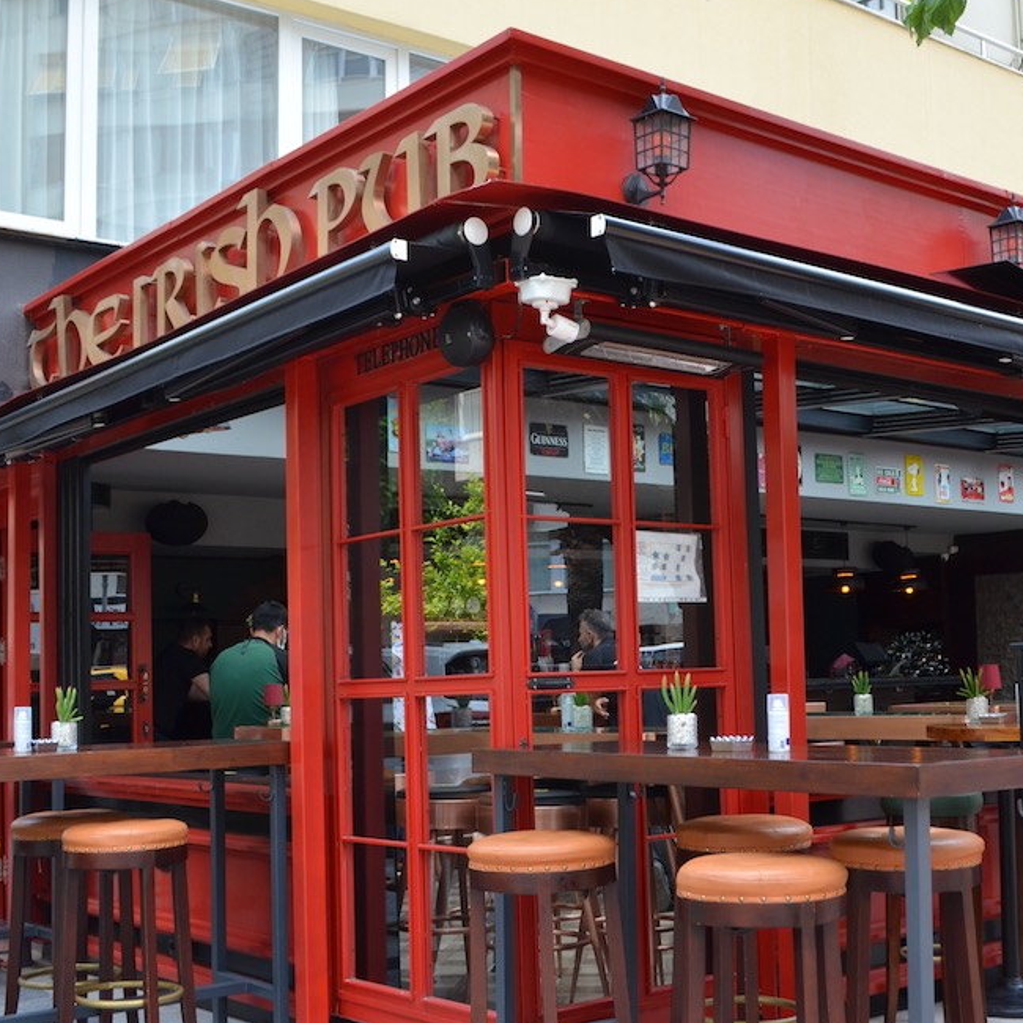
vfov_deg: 36.1
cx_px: 587
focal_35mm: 47
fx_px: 1571
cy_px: 510
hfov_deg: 36.0
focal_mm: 24
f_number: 7.1
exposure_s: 1/200
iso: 400
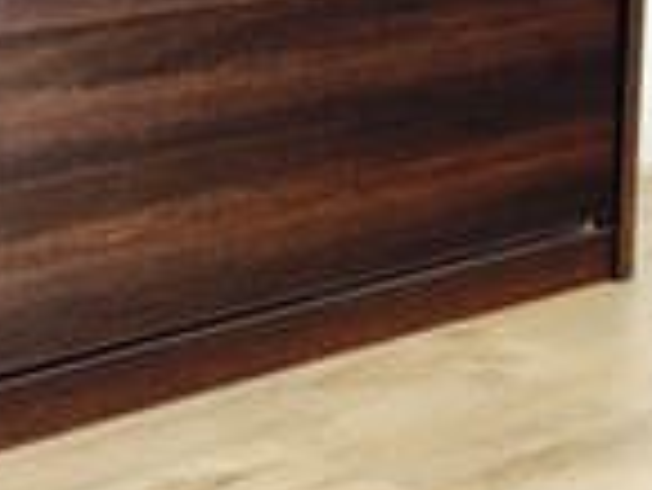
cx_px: -243
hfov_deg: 16.2
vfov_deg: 12.9
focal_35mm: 114
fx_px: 2149
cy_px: 29
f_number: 2.4
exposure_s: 1/40
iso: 64
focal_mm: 4.12
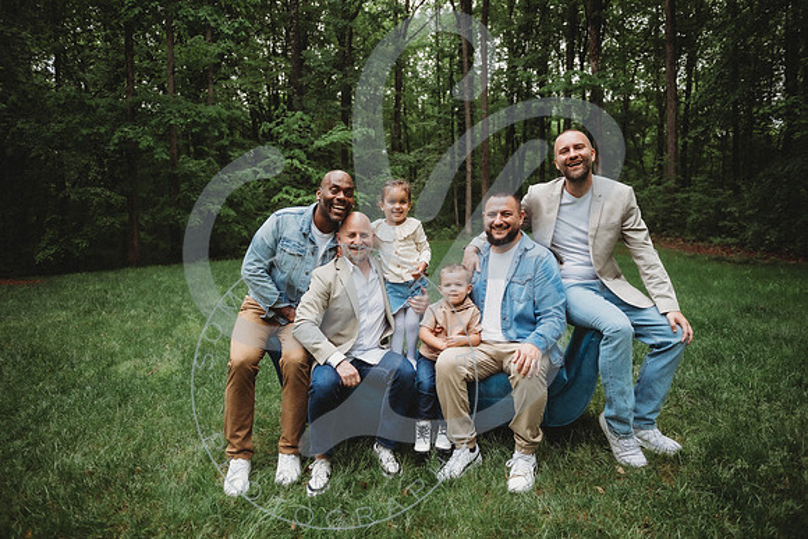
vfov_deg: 49.6
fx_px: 584
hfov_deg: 69.4
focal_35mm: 26
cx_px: 404
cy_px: 270
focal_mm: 26
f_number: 2.8
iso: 100
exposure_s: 1/250
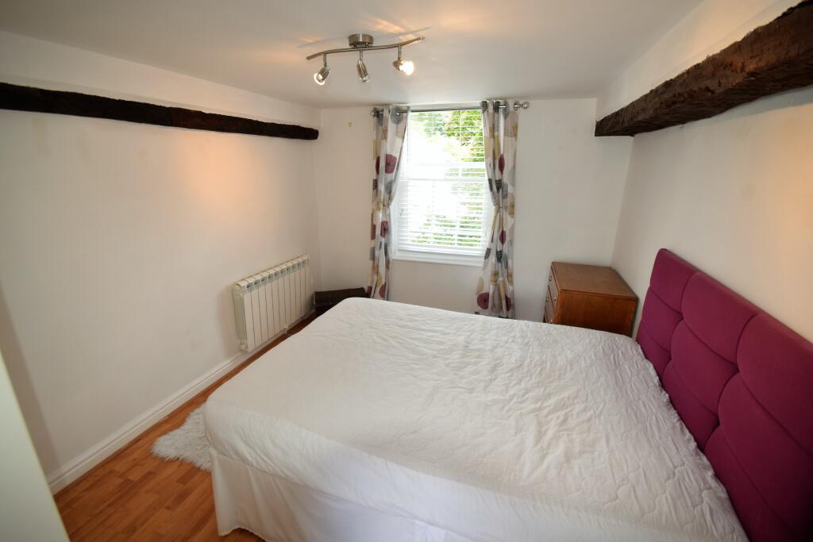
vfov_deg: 77.3
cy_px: 271
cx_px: 406
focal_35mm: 15
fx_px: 339
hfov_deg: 100.4
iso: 800
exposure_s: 1/125
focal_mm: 10
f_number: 5.6
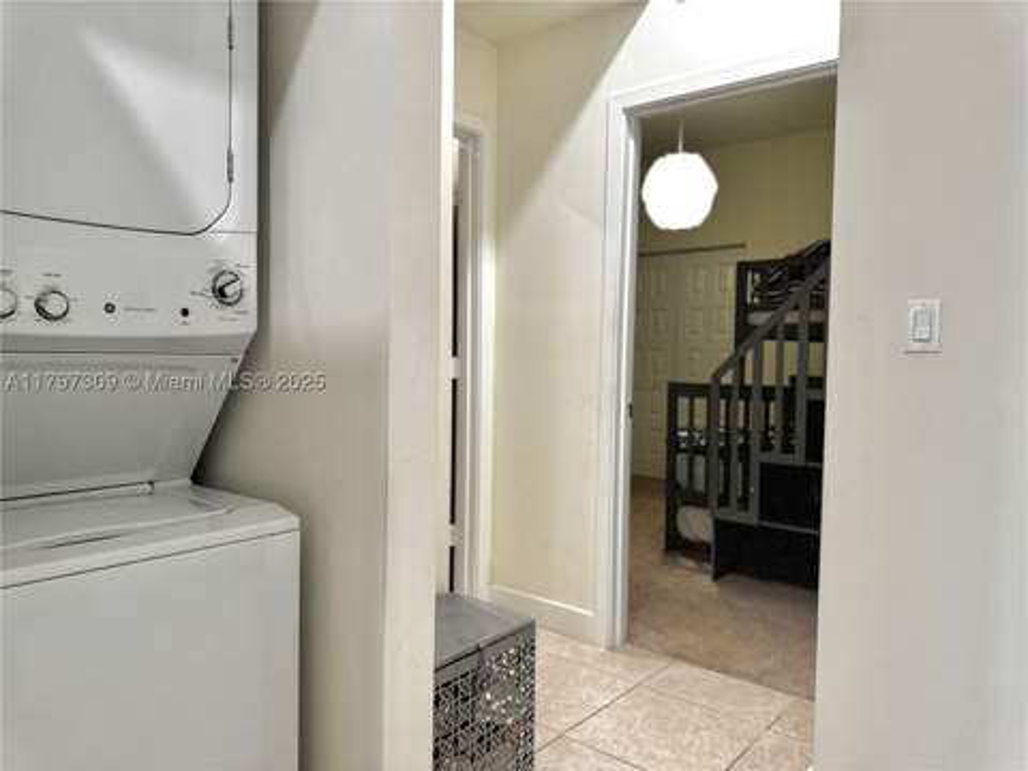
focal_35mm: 24
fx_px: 713
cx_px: 514
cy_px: 386
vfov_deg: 56.8
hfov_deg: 71.6
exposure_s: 1/60
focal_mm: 6.76
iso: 200
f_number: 1.78
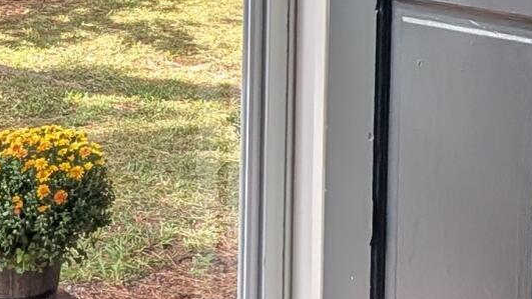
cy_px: -121
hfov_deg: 28.6
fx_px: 1044
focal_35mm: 74
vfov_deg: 15.3
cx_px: 248
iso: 64
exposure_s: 1/500
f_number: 1.7
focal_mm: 2.02
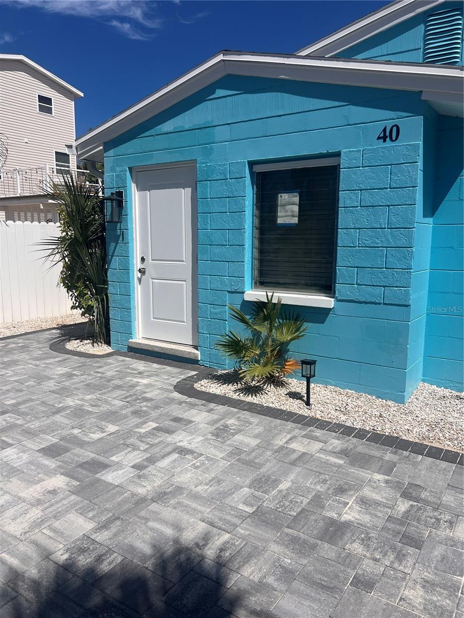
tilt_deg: -8.4
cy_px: 309
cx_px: 232
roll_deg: -0.3
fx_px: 465
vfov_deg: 67.3
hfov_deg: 53.1
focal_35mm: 26
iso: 50
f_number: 1.5
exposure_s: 1/10309
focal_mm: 5.7
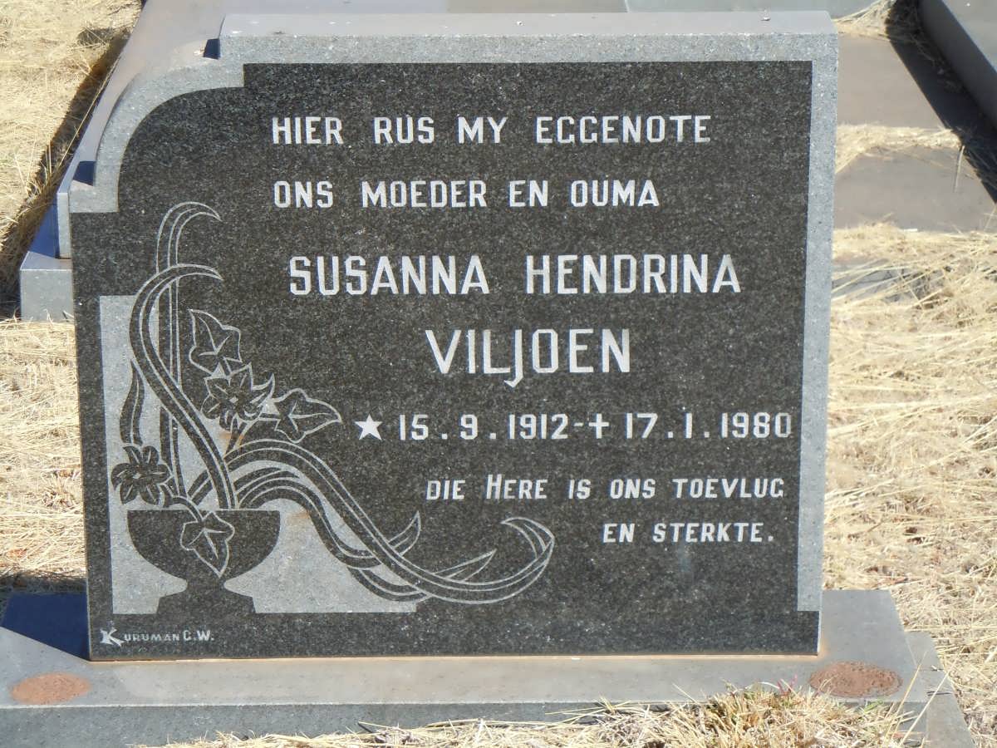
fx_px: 3341
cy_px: 374
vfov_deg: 12.8
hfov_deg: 17.0
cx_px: 498
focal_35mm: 116
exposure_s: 1/640
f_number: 4.6
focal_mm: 20.9
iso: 200
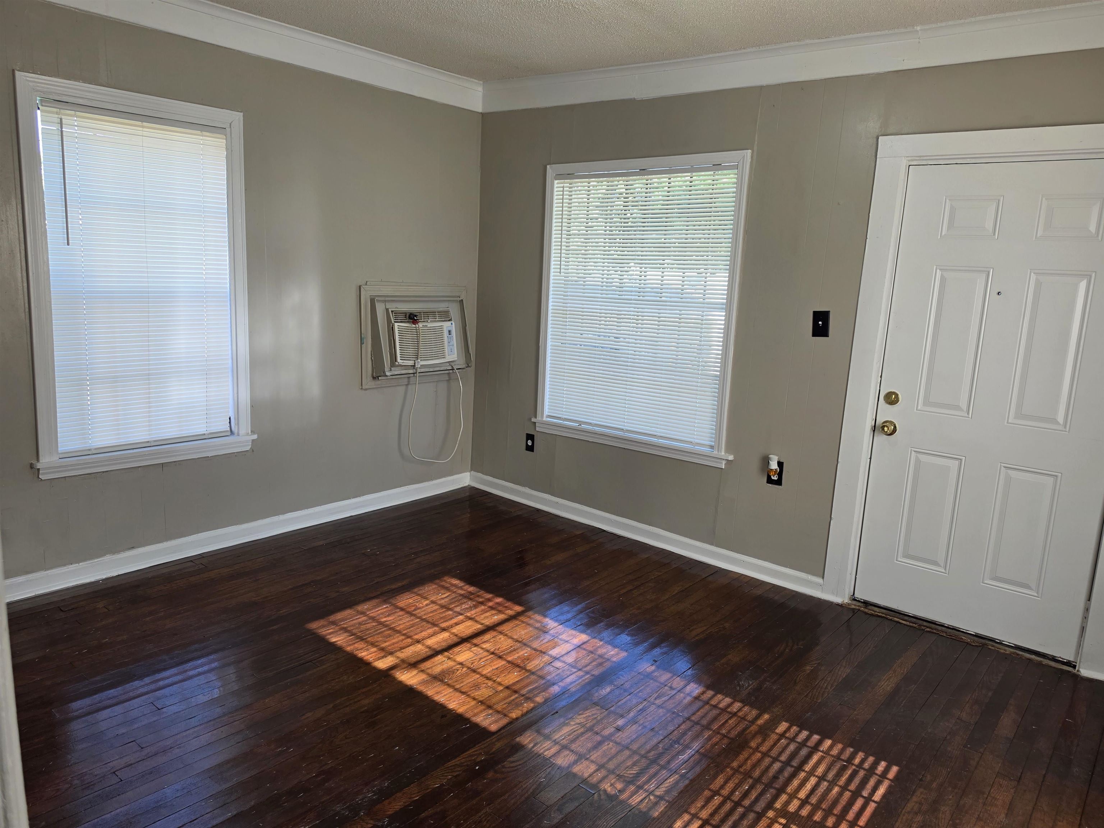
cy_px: 414
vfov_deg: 58.9
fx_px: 734
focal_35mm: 23
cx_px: 552
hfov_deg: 73.9
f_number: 1.4
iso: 40
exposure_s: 1/120
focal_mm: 6.5
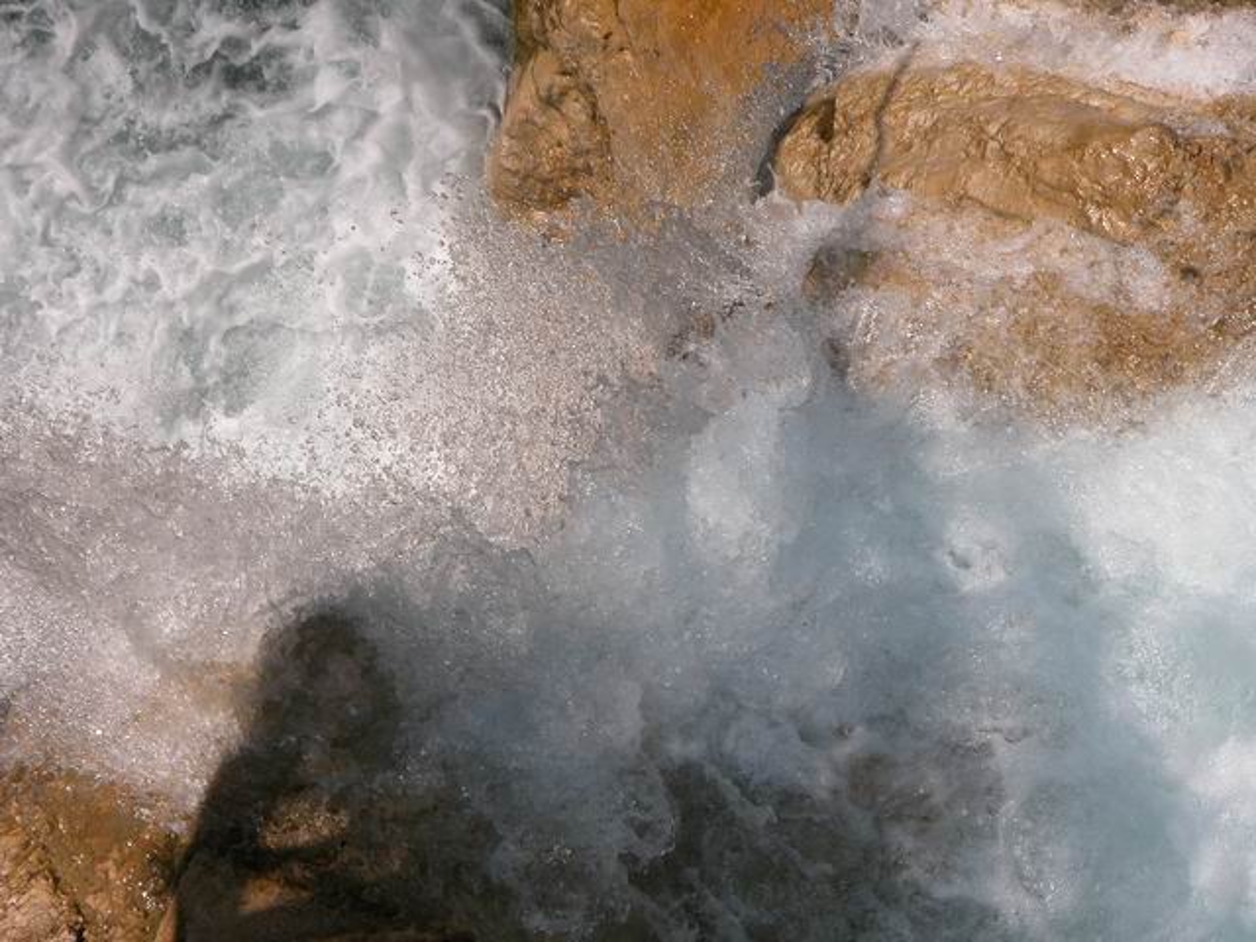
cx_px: 628
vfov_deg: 9.2
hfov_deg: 12.3
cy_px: 471
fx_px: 5842
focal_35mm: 161
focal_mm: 41.1
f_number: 6.2
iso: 100
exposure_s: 1/382
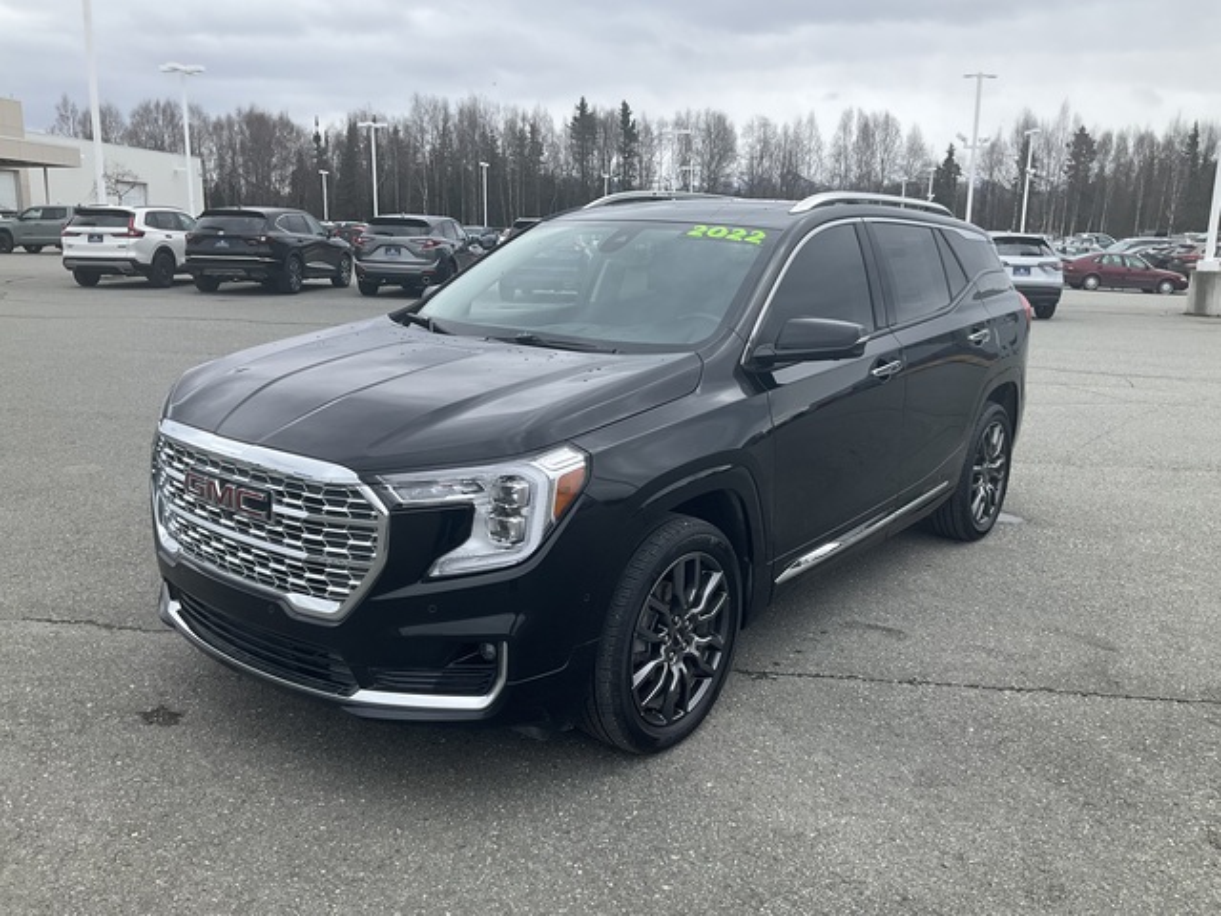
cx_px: 610
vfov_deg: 48.2
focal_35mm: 29
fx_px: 1023
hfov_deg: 61.7
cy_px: 458
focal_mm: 3
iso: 25
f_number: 1.8
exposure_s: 1/883
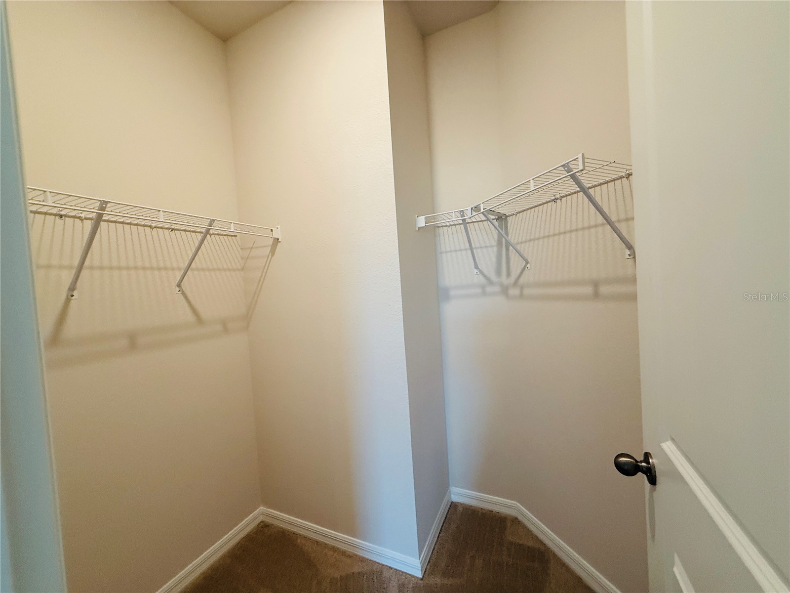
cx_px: 395
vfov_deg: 85.7
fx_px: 320
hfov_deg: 102.1
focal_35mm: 14
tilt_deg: -0.8
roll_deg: +3.4
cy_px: 296
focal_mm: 2.22
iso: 320
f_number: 2.2
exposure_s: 1/120
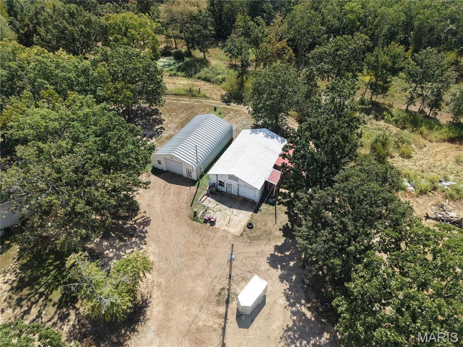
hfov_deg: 71.6
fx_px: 321
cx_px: 232
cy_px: 174
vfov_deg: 56.8
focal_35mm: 24
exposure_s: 1/500
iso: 250
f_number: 1.8
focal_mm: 8.67
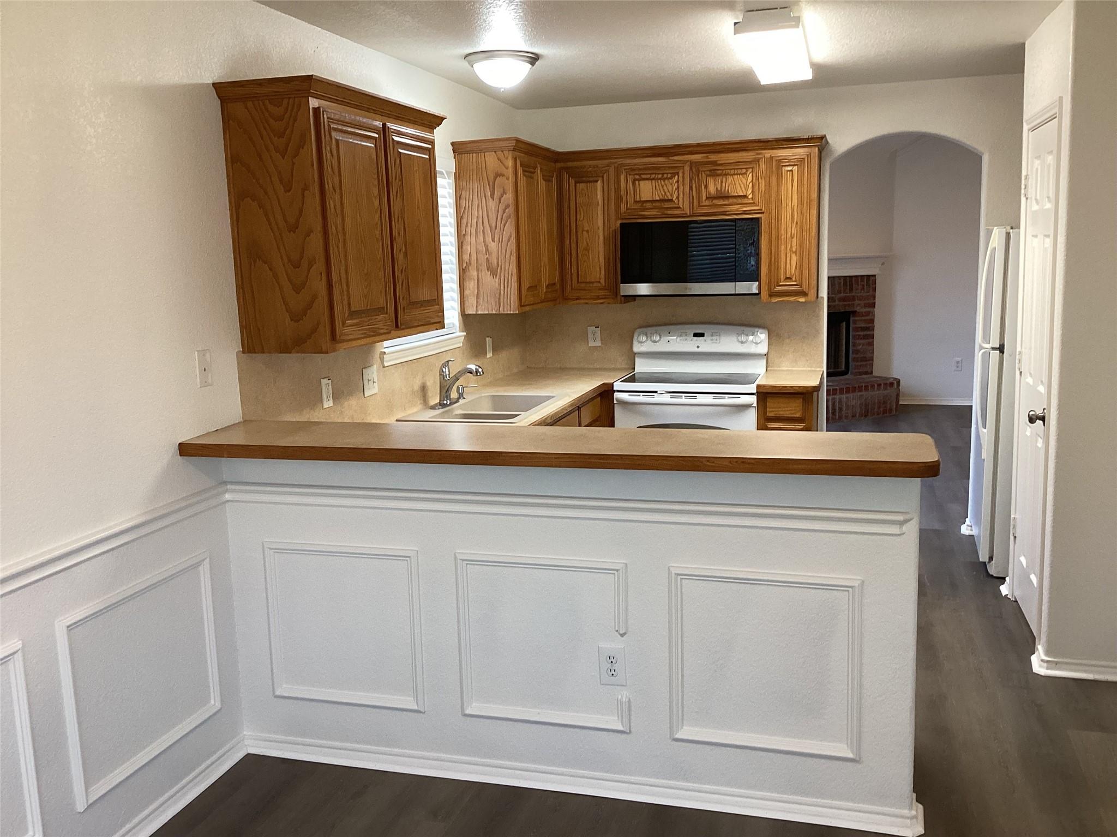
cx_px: 558
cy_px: 418
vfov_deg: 45.4
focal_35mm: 31
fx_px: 1000
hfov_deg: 58.4
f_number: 2.4
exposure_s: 1/60
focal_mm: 3.3
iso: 160
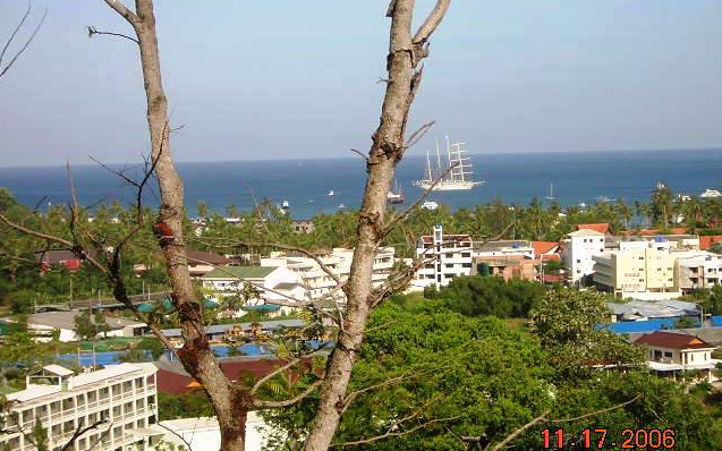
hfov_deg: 18.1
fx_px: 2263
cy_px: 223
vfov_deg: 11.4
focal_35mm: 115
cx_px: 360
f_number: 4.7
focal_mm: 14.1
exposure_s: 1/536
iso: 100
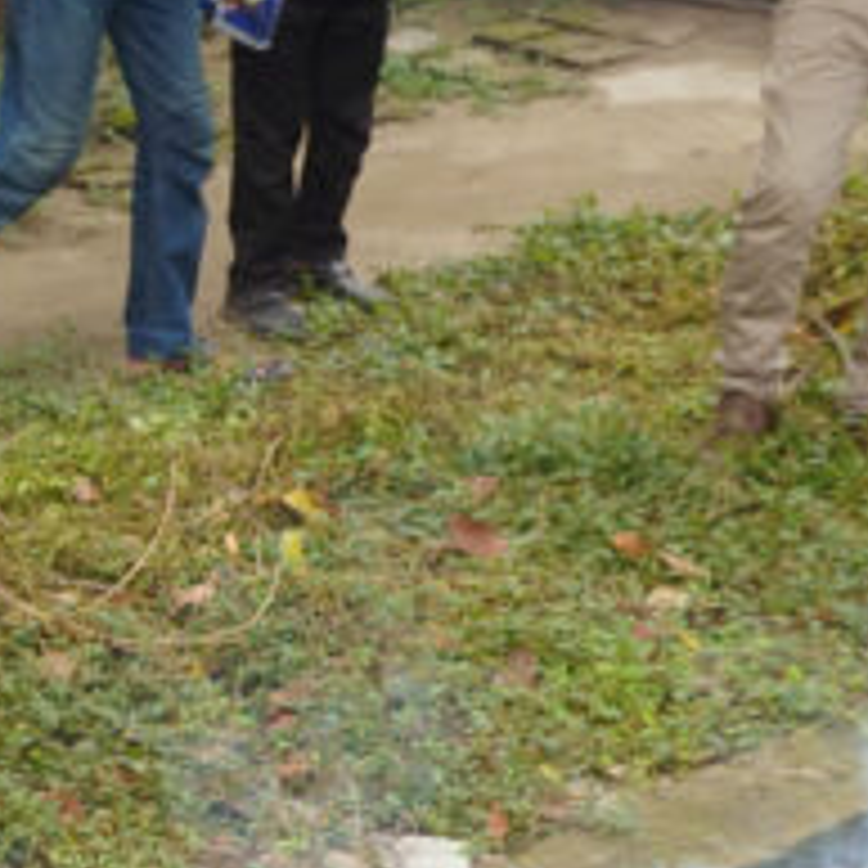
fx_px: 3064
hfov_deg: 14.1
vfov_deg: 16.1
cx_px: -751
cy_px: 250
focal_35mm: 108
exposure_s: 1/125
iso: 800
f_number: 5.6
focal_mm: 24
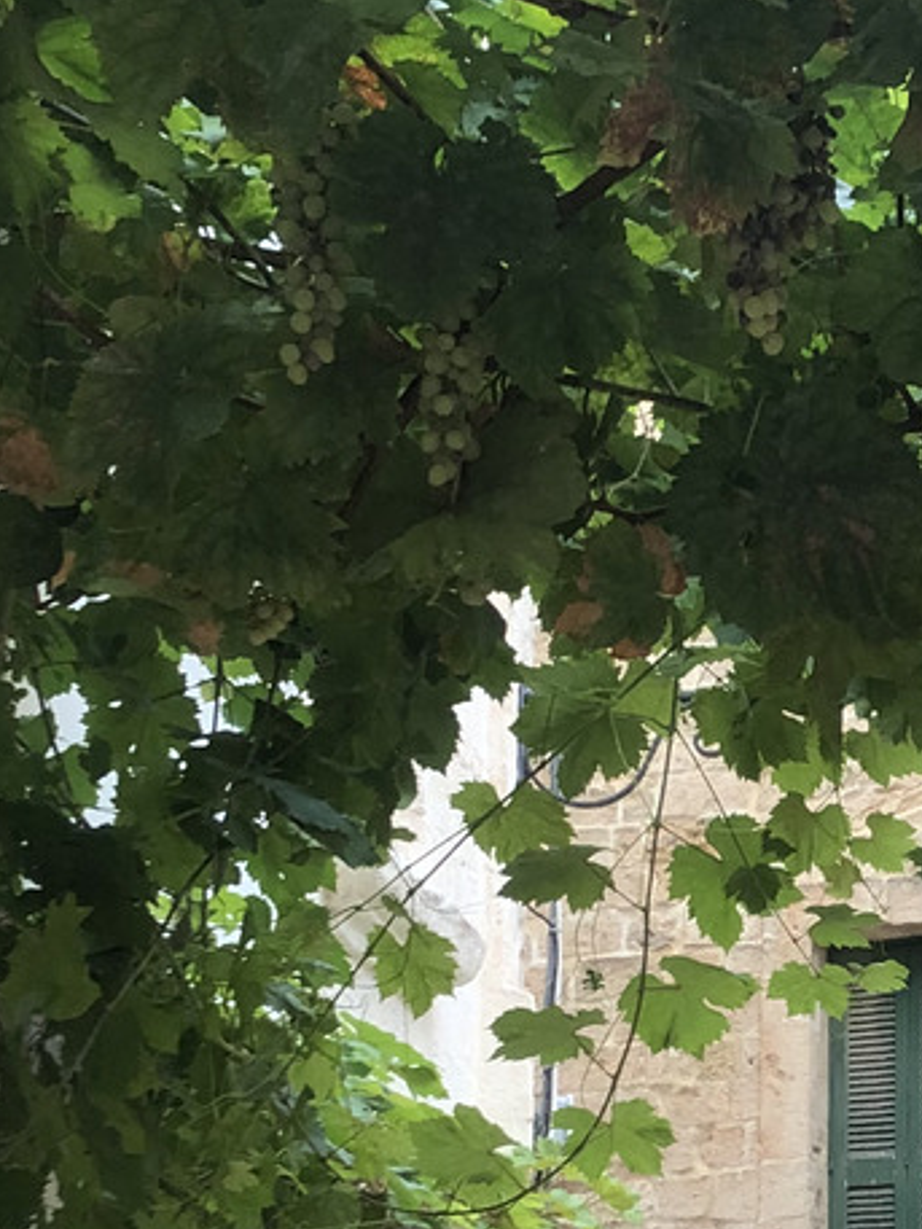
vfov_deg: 19.7
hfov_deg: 14.5
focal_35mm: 98
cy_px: 1065
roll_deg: +1.5
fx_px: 3479
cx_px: 1148
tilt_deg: +12.9
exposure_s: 1/50
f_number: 1.8
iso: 25
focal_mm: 4
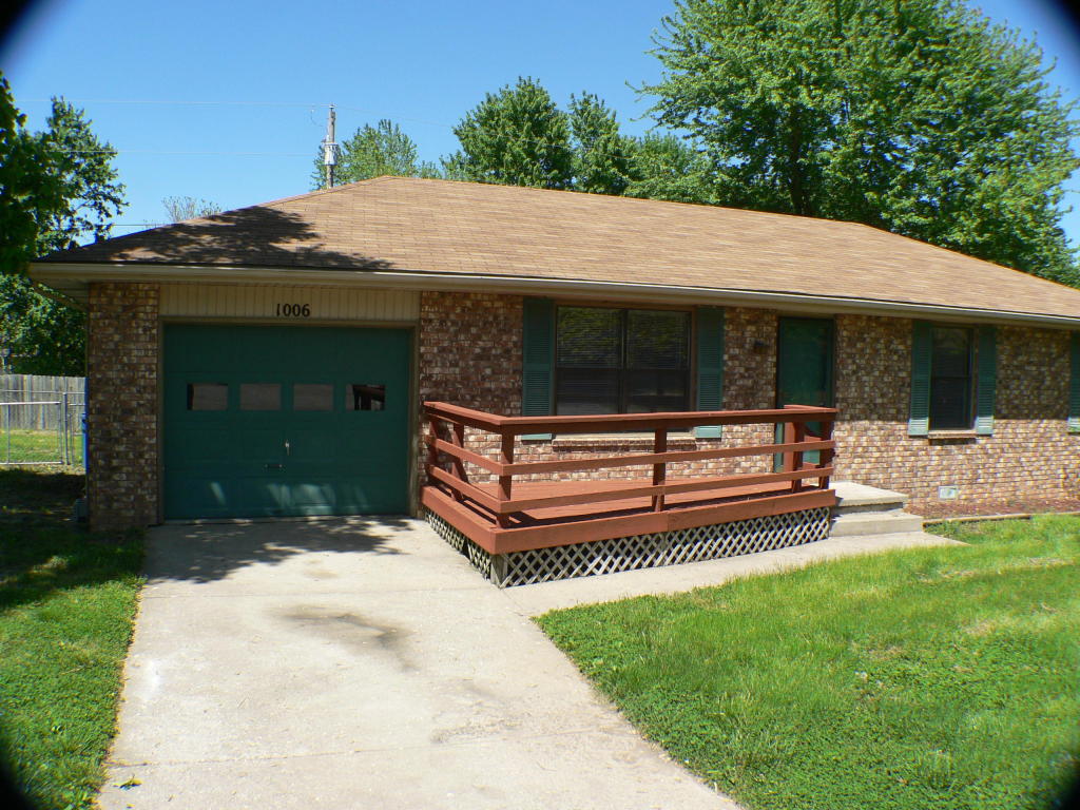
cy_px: 405
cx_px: 540
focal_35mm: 36
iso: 80
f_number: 4
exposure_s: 1/400
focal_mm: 6
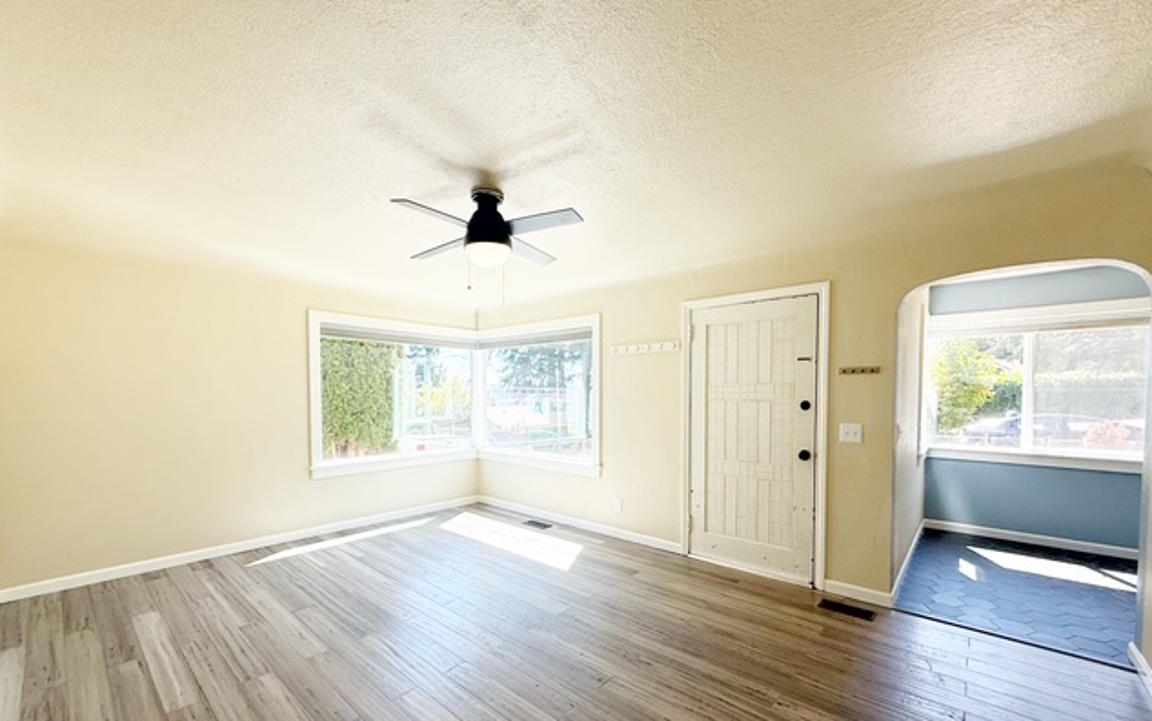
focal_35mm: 15
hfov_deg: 101.4
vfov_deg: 74.4
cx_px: 571
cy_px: 413
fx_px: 471
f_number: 2.2
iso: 50
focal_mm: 2.22
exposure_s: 1/267
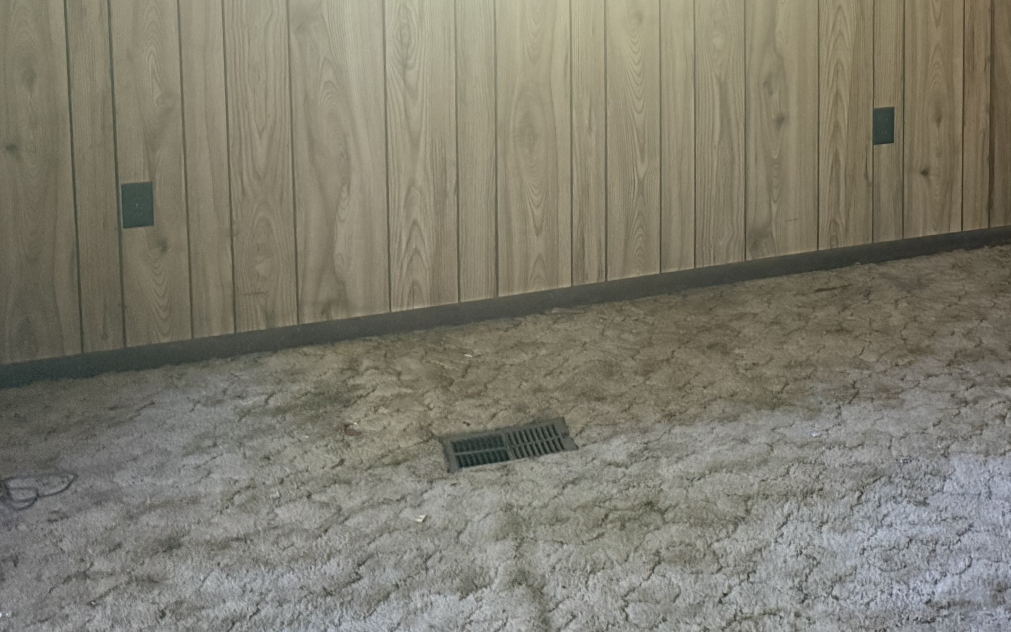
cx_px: 884
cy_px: -94
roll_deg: +0.2
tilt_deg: -5.5
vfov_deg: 23.5
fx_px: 1405
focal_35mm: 51
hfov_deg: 37.3
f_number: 1.78
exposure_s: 1/50
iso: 800
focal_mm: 6.76
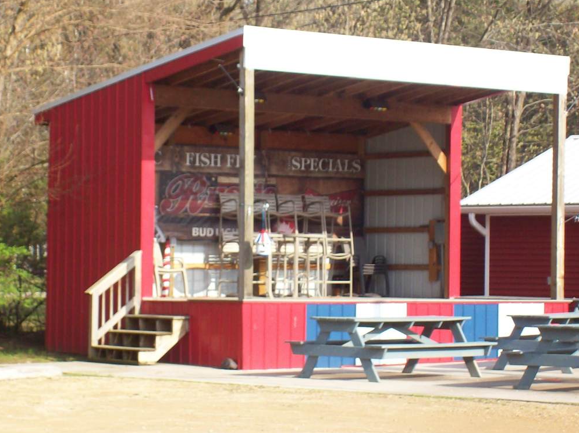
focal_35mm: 139
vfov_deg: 10.7
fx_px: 2324
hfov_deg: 14.2
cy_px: 165
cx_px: 286
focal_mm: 18
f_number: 4.8
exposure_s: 1/332
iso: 80
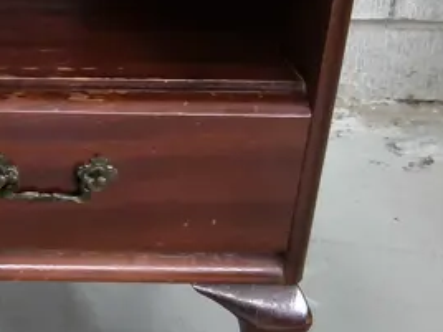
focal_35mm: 103
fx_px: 1318
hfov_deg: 16.4
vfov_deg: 14.0
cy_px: -59
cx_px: -319
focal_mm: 2.87
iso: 100
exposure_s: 1/100
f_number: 2
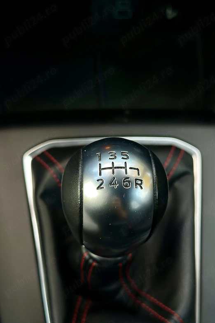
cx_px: 117
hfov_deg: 26.5
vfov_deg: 38.9
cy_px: 164
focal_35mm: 51
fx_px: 457
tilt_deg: -56.4
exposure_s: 1/60
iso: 160
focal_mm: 6.86
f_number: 1.78
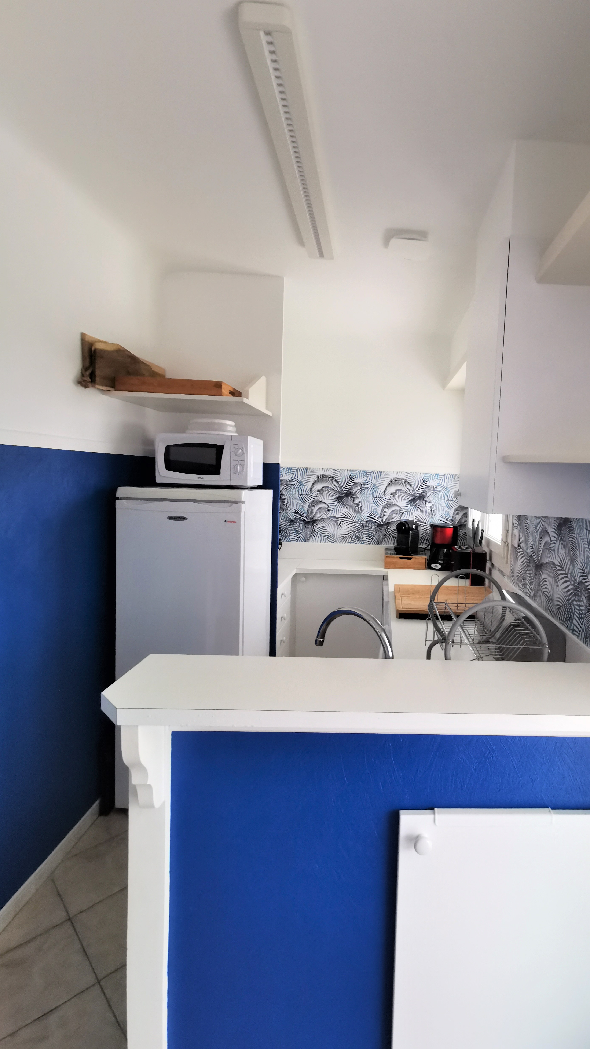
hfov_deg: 59.3
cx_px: 404
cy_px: 514
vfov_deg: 92.6
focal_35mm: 18
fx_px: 501
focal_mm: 2.35
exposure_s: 1/33.3
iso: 200
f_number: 2.2
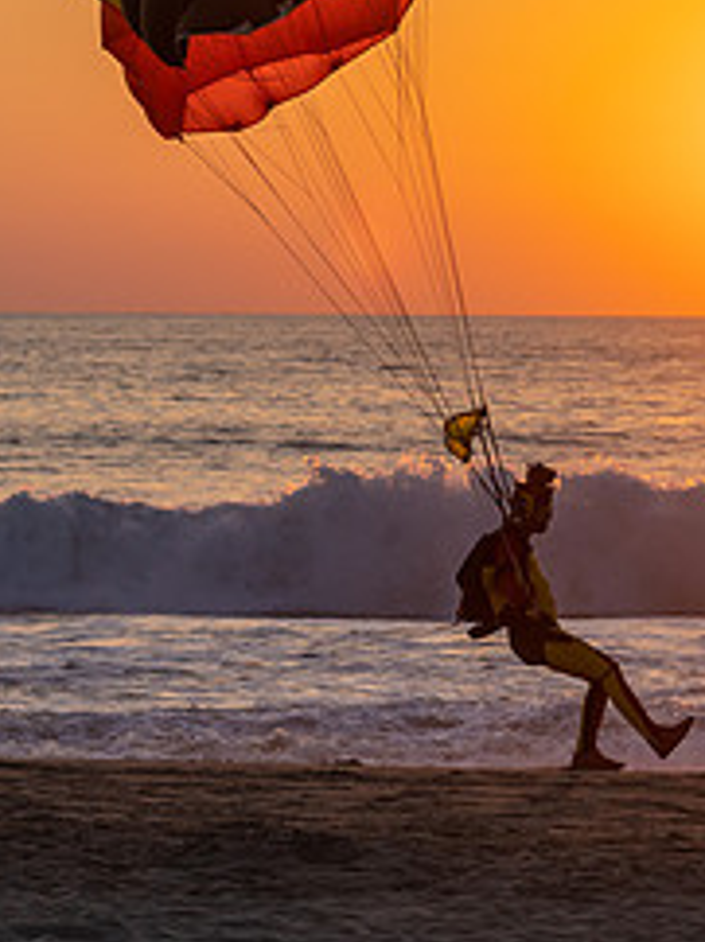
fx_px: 6366
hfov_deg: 6.3
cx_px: 657
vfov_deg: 8.5
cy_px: 202
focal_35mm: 234
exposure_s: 1/800
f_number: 4
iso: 100
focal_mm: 78
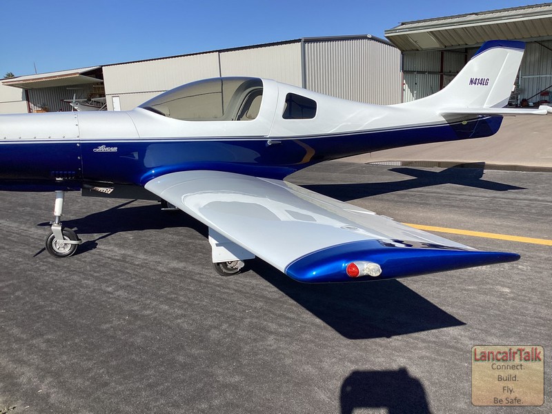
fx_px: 494
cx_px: 276
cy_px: 207
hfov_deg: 58.4
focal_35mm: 31
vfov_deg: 45.4
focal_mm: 3.3
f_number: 2.4
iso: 25
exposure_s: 1/2092
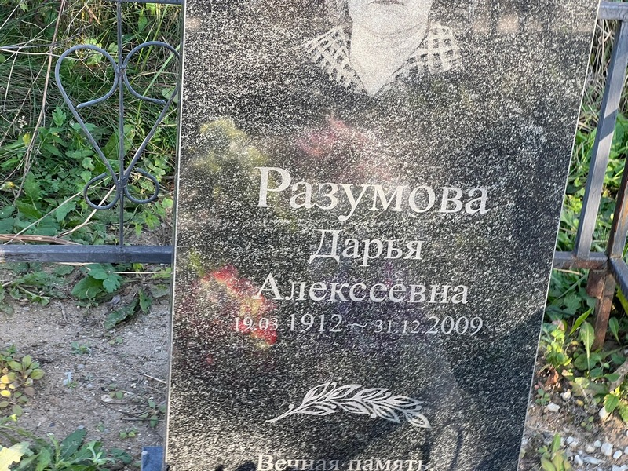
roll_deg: -3.5
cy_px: 236
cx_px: 314
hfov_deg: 25.3
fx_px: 1397
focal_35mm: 77
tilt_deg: -30.3
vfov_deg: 19.1
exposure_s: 1/99
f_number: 2.8
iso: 50
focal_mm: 9
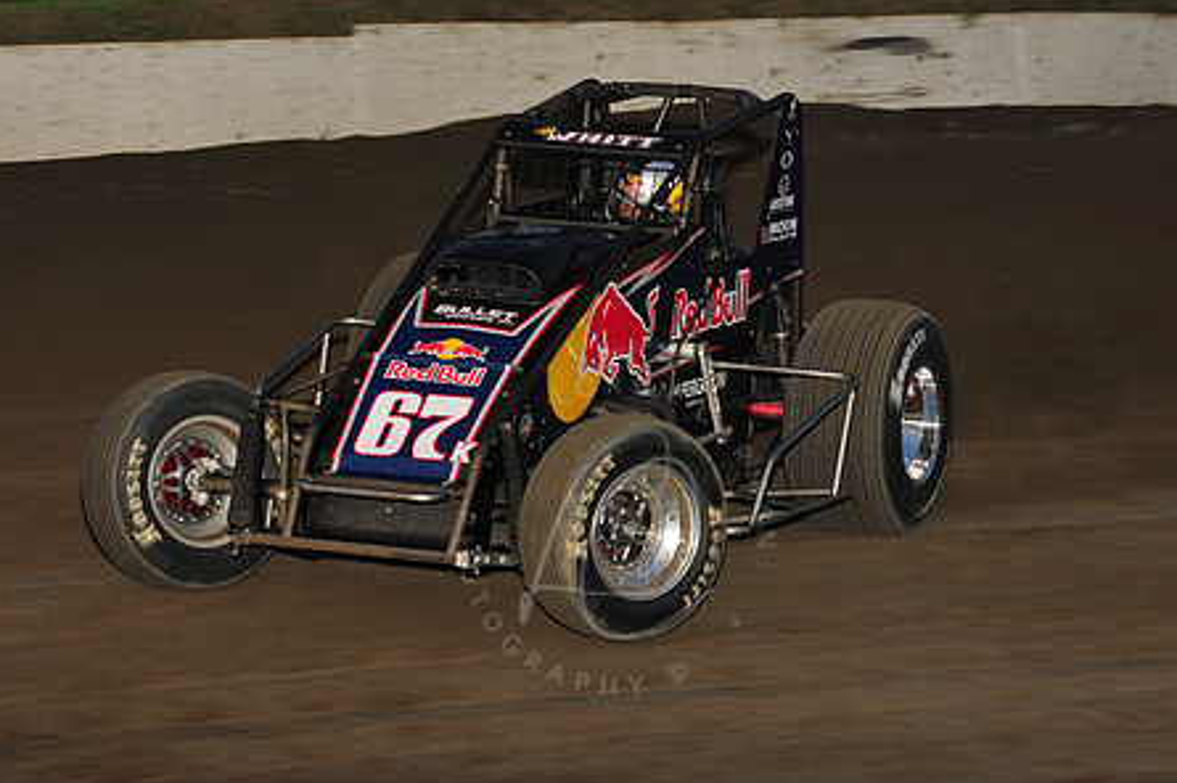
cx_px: 614
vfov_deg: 7.3
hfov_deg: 10.9
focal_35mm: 189
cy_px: 291
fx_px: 6174
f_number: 7.1
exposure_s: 1/320
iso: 800
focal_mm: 145
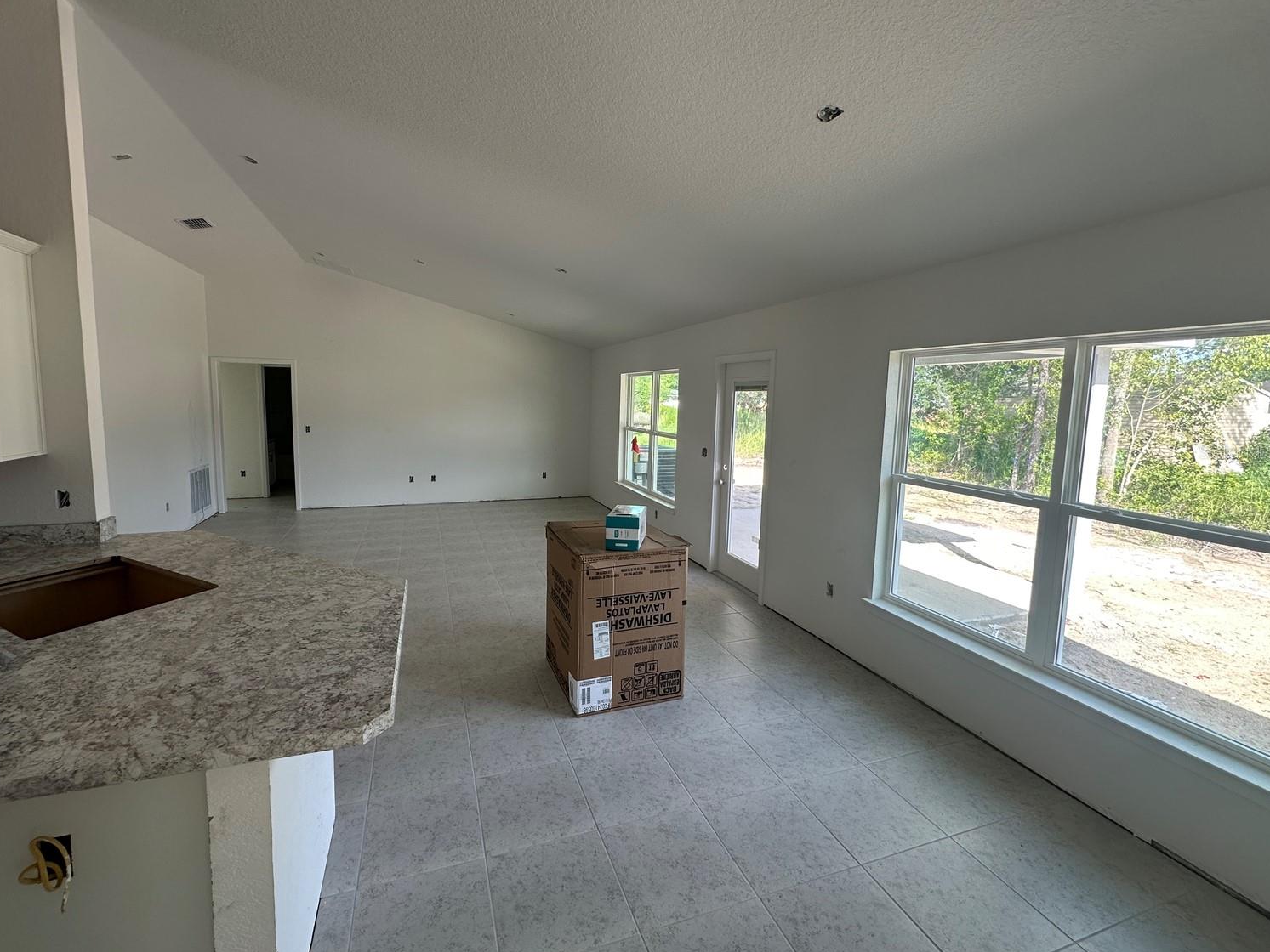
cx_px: 599
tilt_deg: -5.5
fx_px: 550
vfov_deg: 81.7
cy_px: 451
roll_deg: -1.7
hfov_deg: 98.1
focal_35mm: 15
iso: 50
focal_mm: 2.22
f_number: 2.2
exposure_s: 1/99
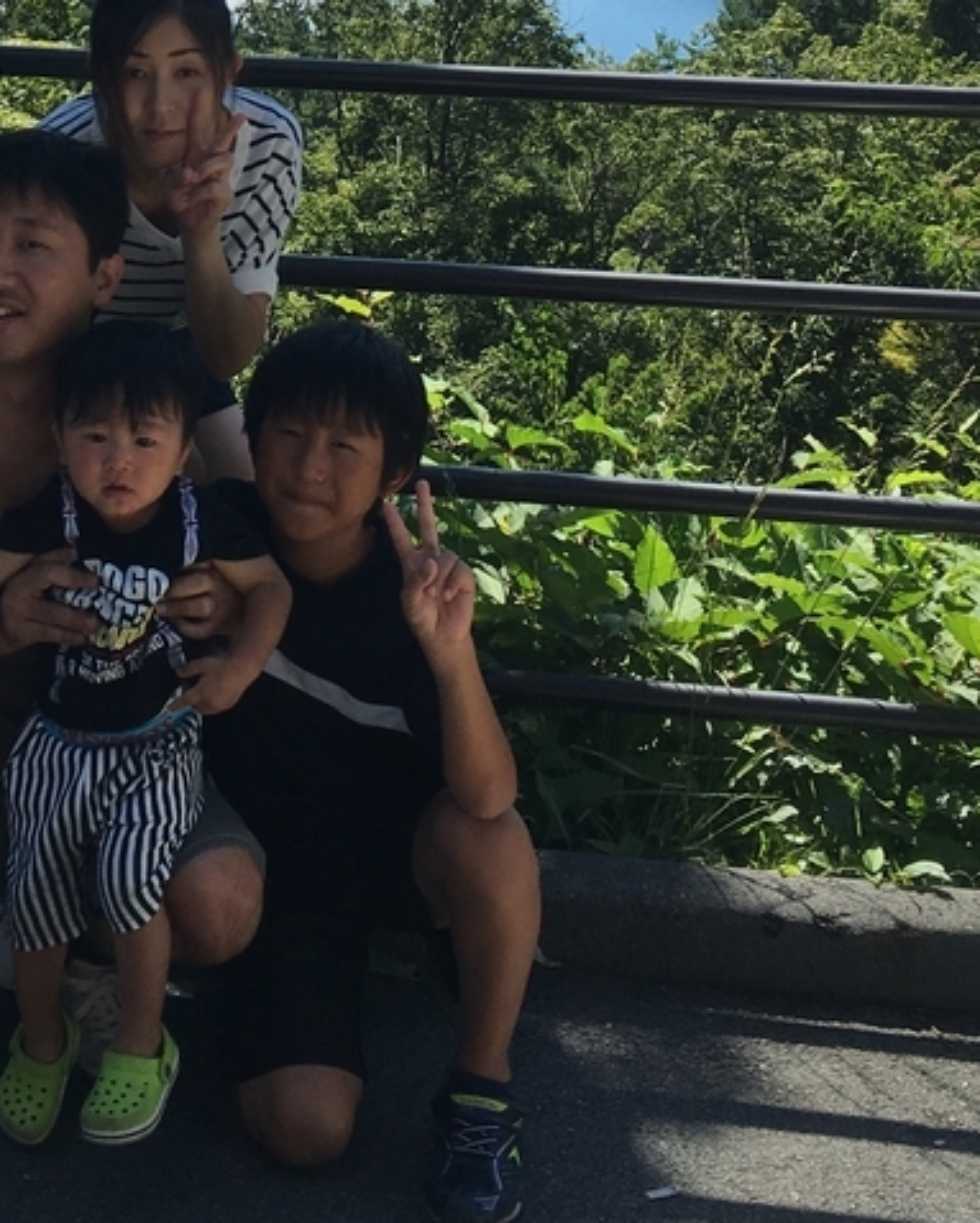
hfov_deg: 21.2
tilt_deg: -5.6
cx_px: 128
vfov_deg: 25.3
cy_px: -31
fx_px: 2572
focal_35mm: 71
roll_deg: -1.3
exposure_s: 1/1040
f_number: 2.2
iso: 25
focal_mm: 4.15
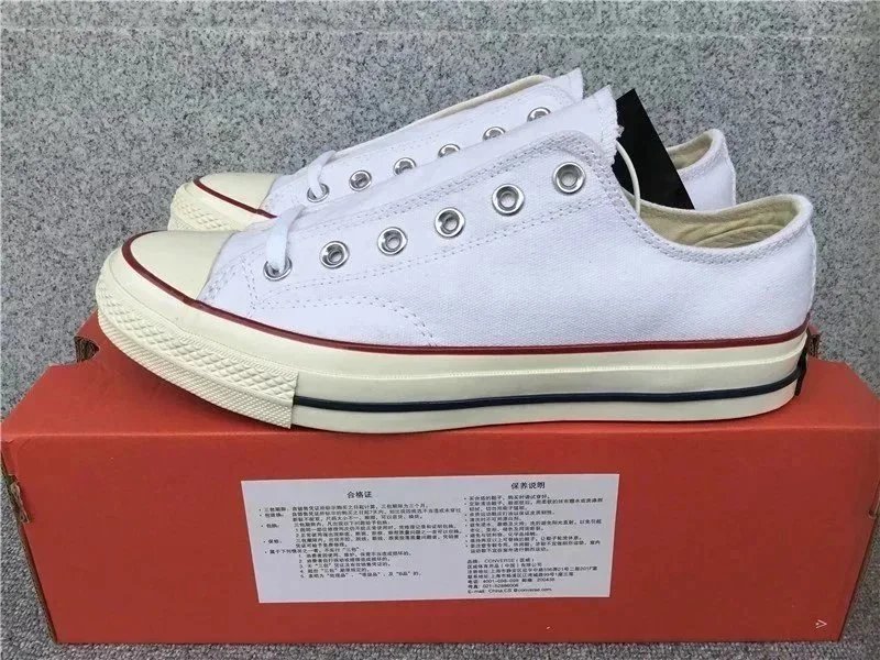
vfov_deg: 45.4
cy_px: 330
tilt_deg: -25.2
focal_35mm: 31
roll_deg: -0.2
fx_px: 788
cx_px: 440
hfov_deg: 58.4
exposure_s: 1/1006
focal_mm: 3.3
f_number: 2.4
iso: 25
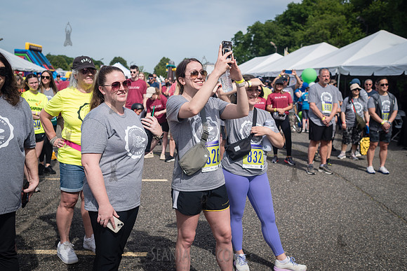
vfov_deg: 35.6
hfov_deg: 51.3
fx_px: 423
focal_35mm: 37
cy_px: 136
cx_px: 204
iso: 200
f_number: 4
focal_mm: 35
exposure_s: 1/2500
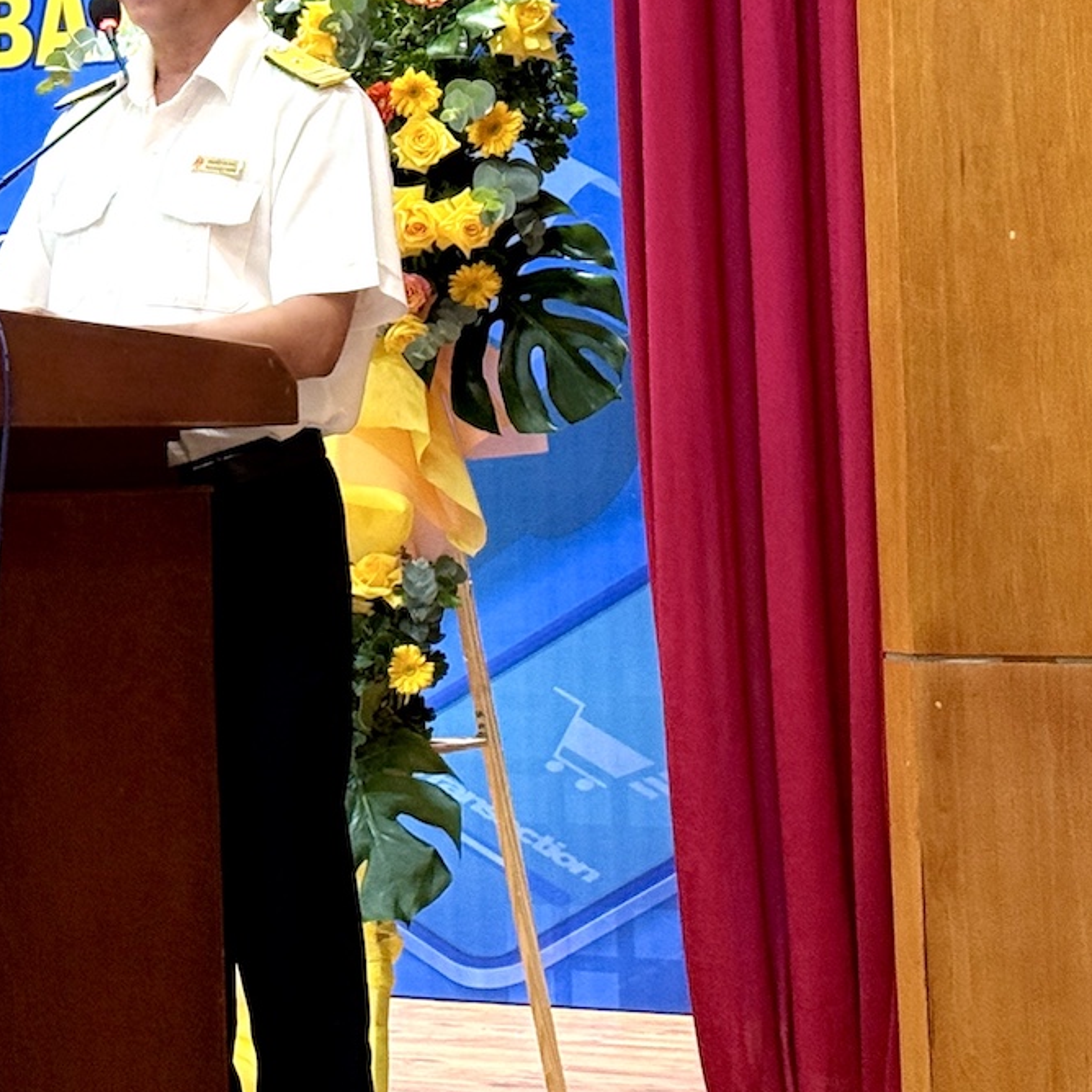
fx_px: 4533
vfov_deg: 13.6
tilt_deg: +4.0
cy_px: 93
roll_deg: +0.8
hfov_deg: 13.2
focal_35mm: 127
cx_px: -365
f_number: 1.78
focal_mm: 6.76
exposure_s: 1/33
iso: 250
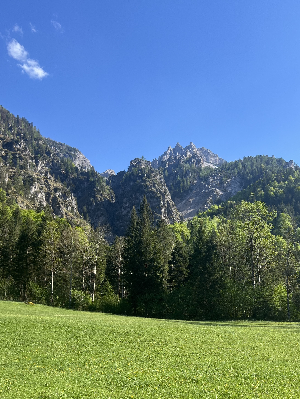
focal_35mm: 36
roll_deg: +0.0
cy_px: 267
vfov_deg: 50.4
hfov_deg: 39.6
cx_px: 168
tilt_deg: +11.0
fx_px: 416
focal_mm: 5.7
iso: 50
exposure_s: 1/1779
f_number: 1.5
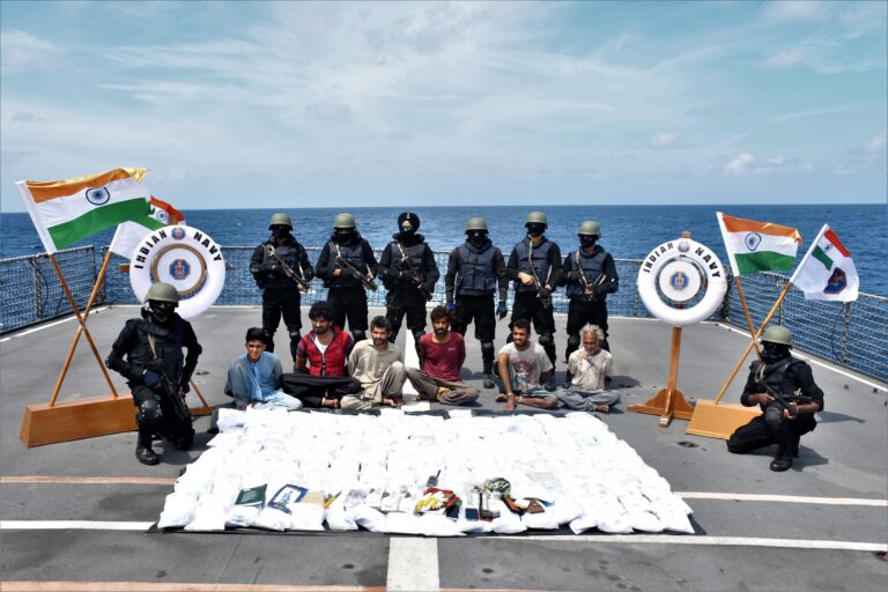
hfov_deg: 57.2
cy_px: 296
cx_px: 444
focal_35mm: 33
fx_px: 814
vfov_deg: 40.0
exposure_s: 1/200
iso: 200
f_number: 10
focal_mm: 22
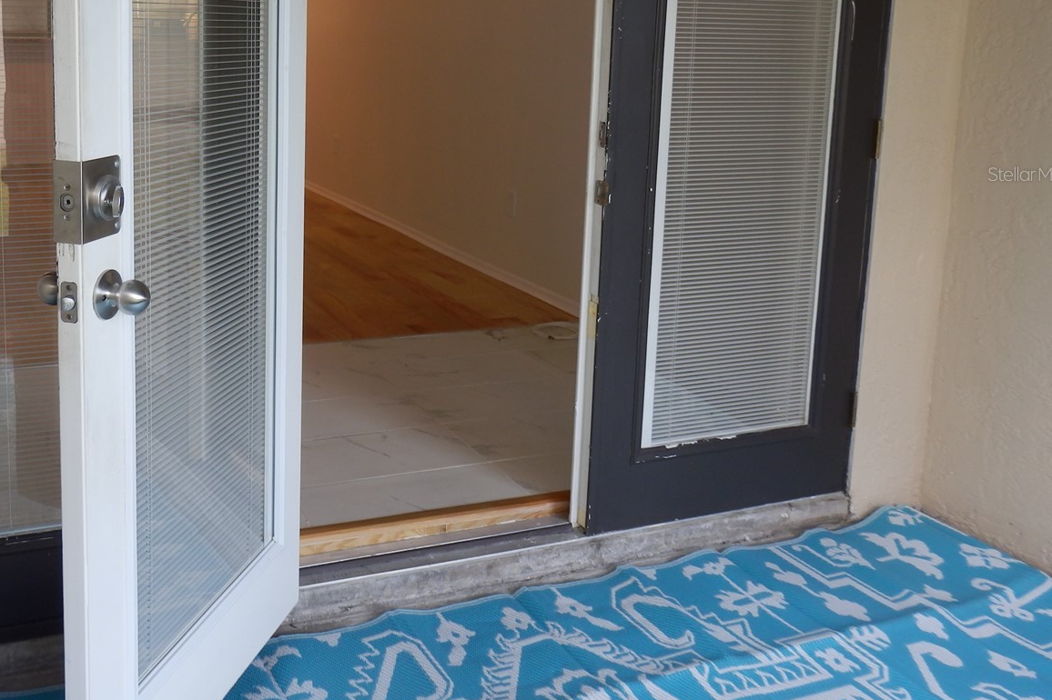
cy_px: 174
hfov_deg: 52.1
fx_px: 1052
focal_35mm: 36
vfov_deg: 36.0
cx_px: 346
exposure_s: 1/30
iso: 80
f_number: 3
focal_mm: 4.5
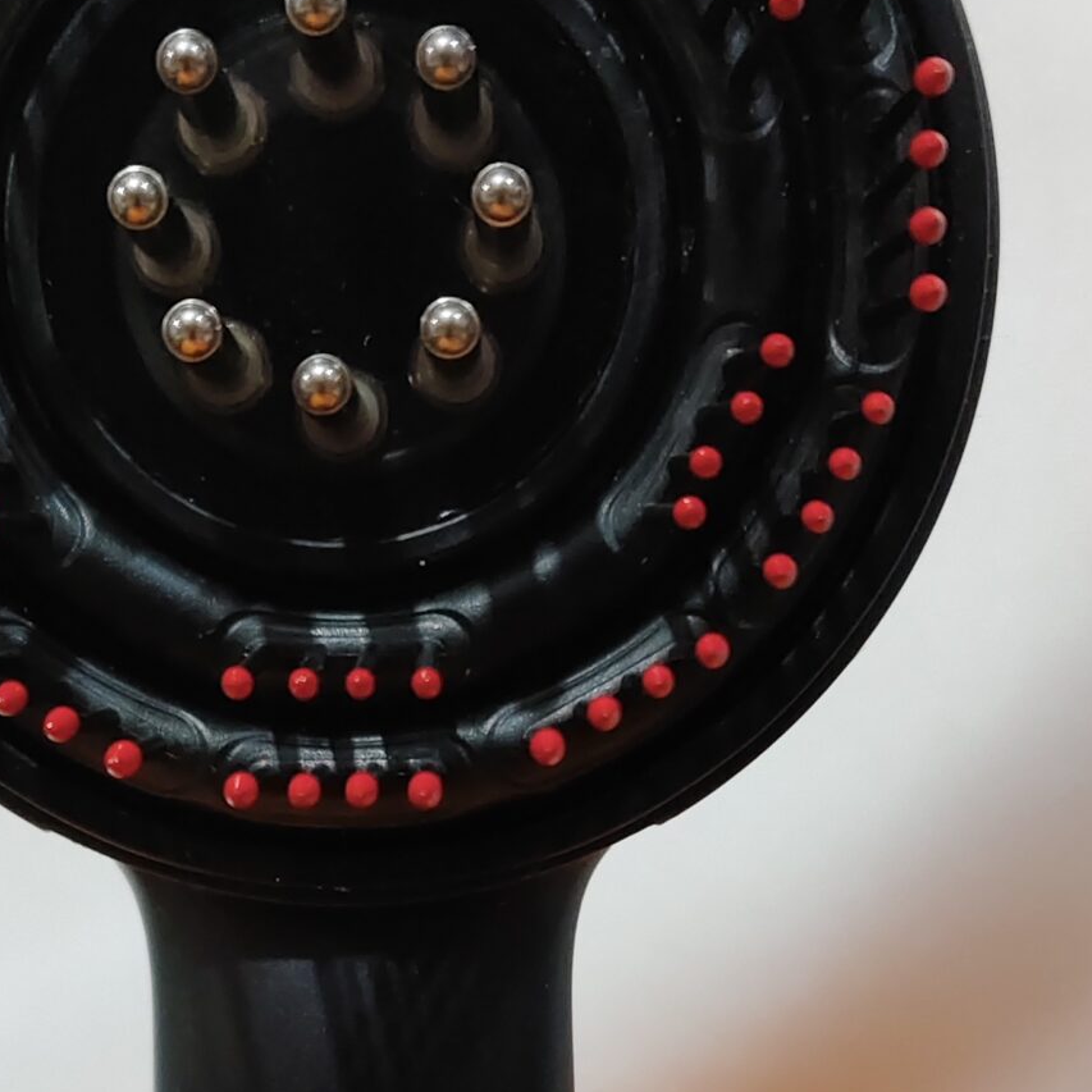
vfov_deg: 26.9
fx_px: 2177
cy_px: 1046
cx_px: 480
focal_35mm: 61
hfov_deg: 28.1
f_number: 1.88
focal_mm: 5.56
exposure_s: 1/100
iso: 782
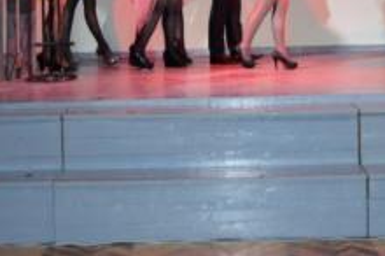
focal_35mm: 82
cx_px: 256
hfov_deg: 24.7
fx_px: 876
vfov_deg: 16.1
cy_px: -34
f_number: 4
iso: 3200
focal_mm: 24
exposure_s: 1/60
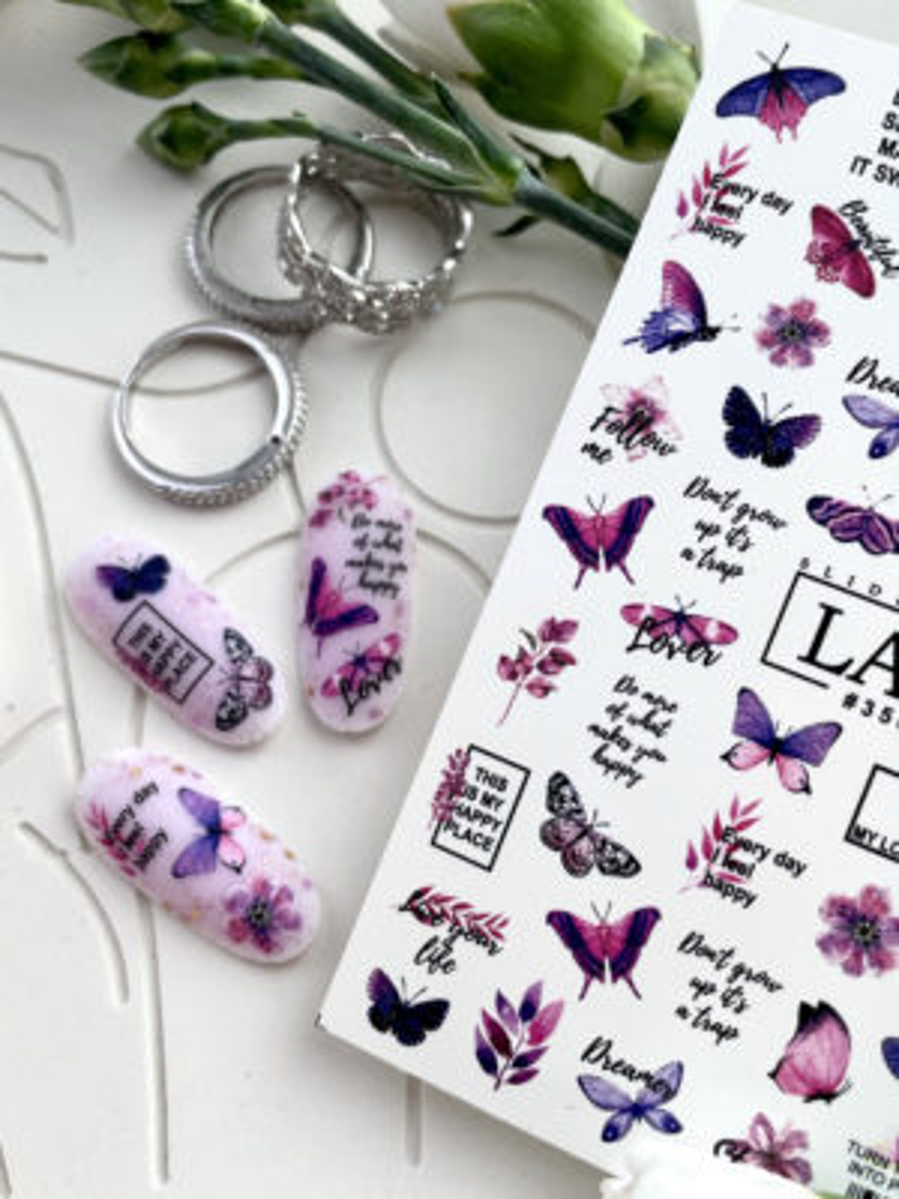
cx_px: 450
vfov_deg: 67.3
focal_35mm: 26
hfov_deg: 53.1
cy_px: 600
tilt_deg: -70.9
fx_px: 900
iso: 32
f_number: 1.6
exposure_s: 1/315
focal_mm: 4.2
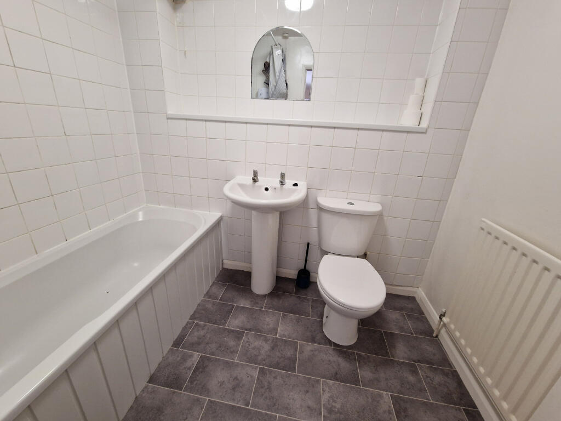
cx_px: 280
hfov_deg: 106.2
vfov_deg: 89.9
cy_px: 210
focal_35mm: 13
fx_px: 211
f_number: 2.2
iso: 250
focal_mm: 2.2
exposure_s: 1/50
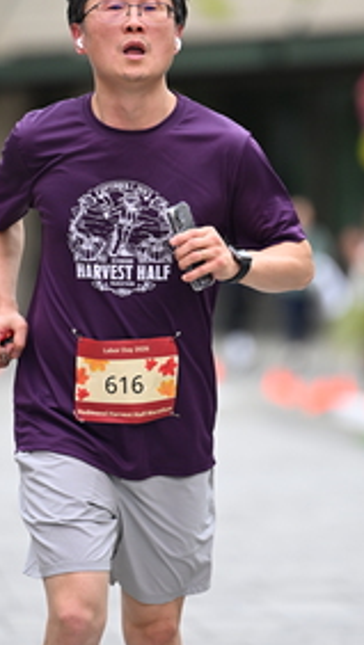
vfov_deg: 5.3
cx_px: 177
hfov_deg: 3.0
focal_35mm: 409
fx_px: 7005
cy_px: 240
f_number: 2.8
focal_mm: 200
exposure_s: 1/2000
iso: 640
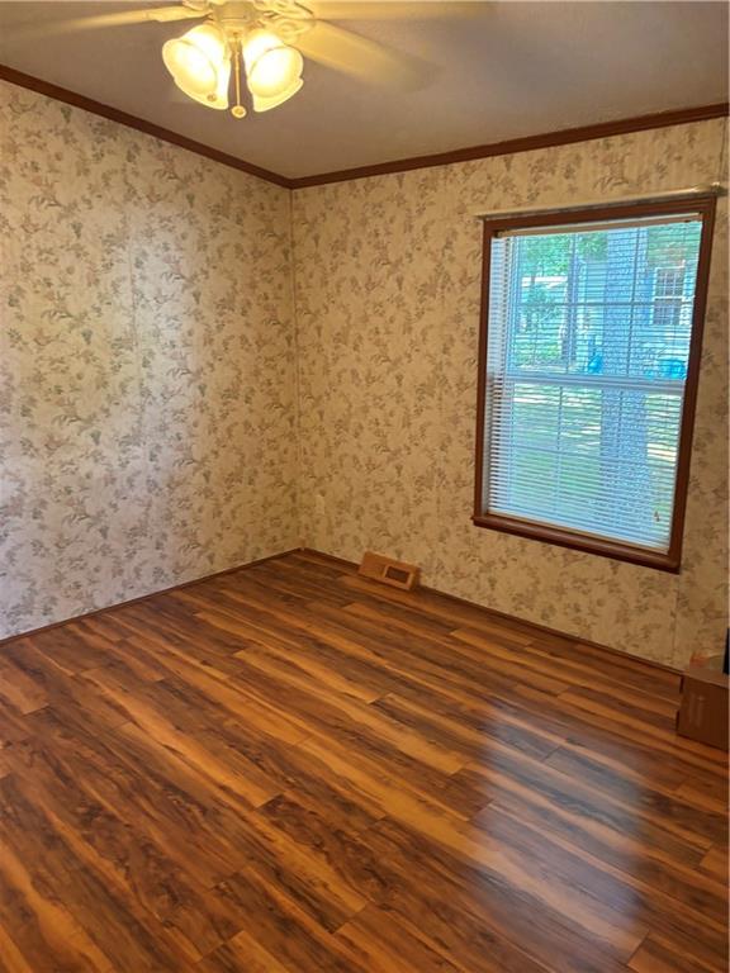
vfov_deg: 67.3
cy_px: 486
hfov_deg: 53.1
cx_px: 365
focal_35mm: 26
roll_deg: +0.9
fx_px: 731
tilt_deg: -13.3
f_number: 1.6
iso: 250
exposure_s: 1/60
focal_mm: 5.96
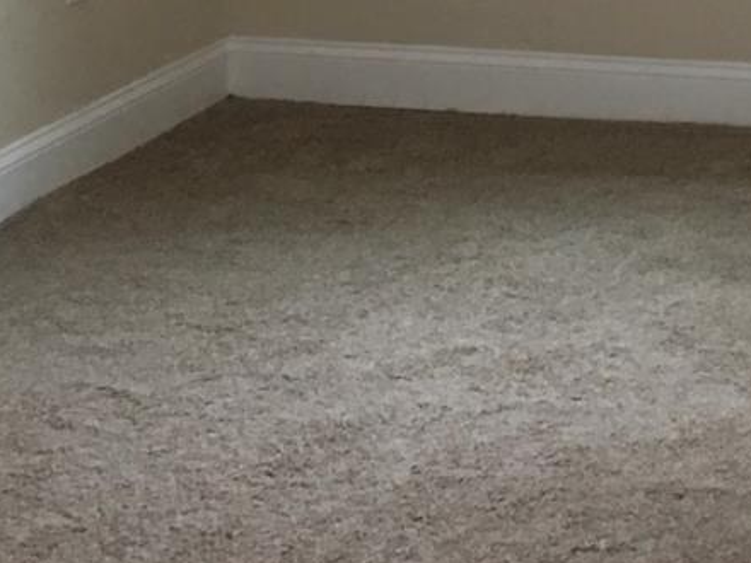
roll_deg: +0.3
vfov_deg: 10.8
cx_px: 802
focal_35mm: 135
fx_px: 2929
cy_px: -70
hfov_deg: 14.3
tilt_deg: -10.0
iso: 80
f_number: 2.2
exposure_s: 1/30
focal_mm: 4.15
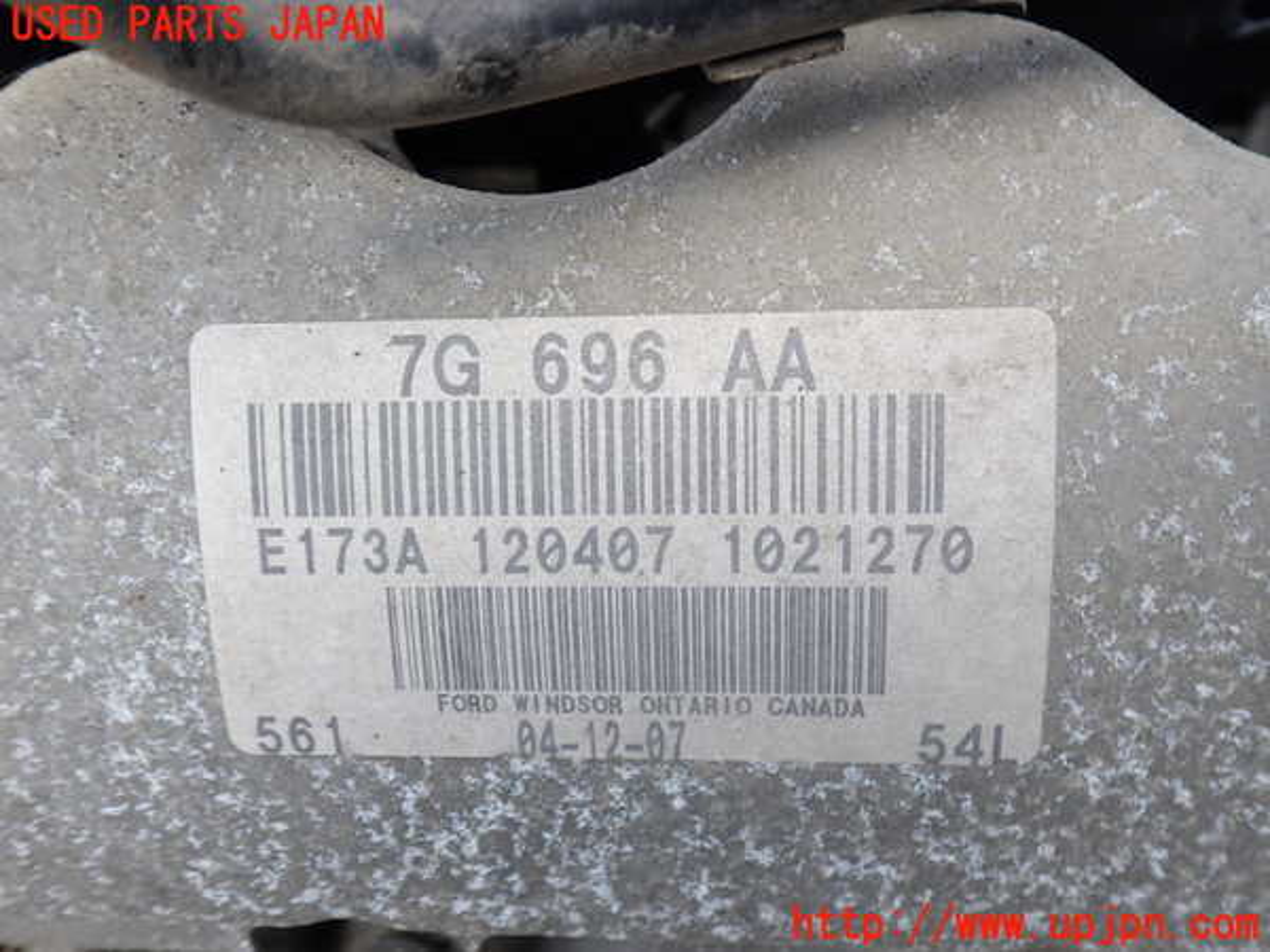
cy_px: 476
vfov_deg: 46.8
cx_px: 635
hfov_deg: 60.0
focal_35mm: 30
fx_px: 1101
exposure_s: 1/250
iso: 100
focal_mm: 5.4
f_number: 2.3
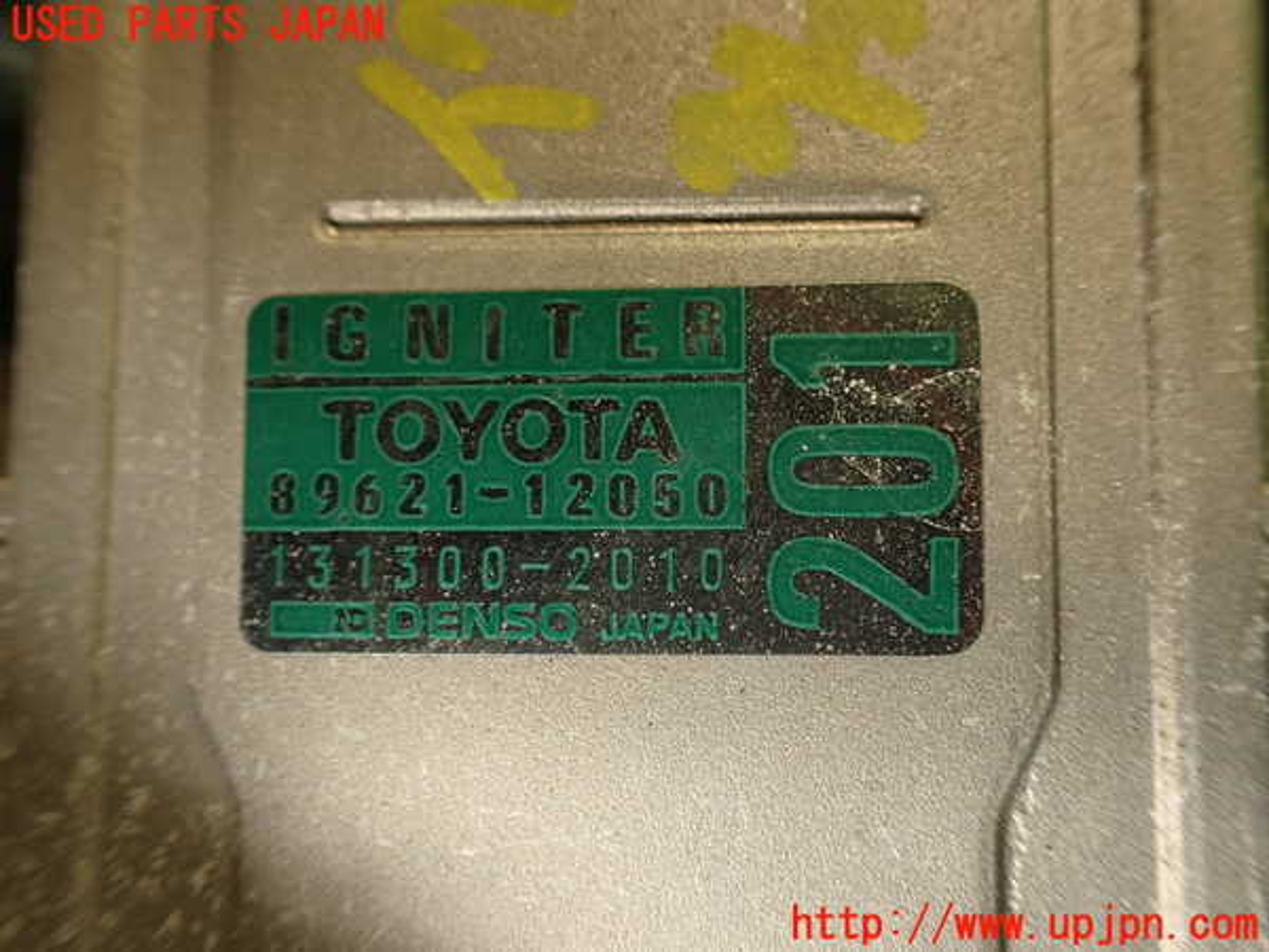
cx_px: 634
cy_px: 476
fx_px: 1100
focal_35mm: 30
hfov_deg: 60.0
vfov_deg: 46.8
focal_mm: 5.4
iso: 250
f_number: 2.3
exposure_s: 1/30
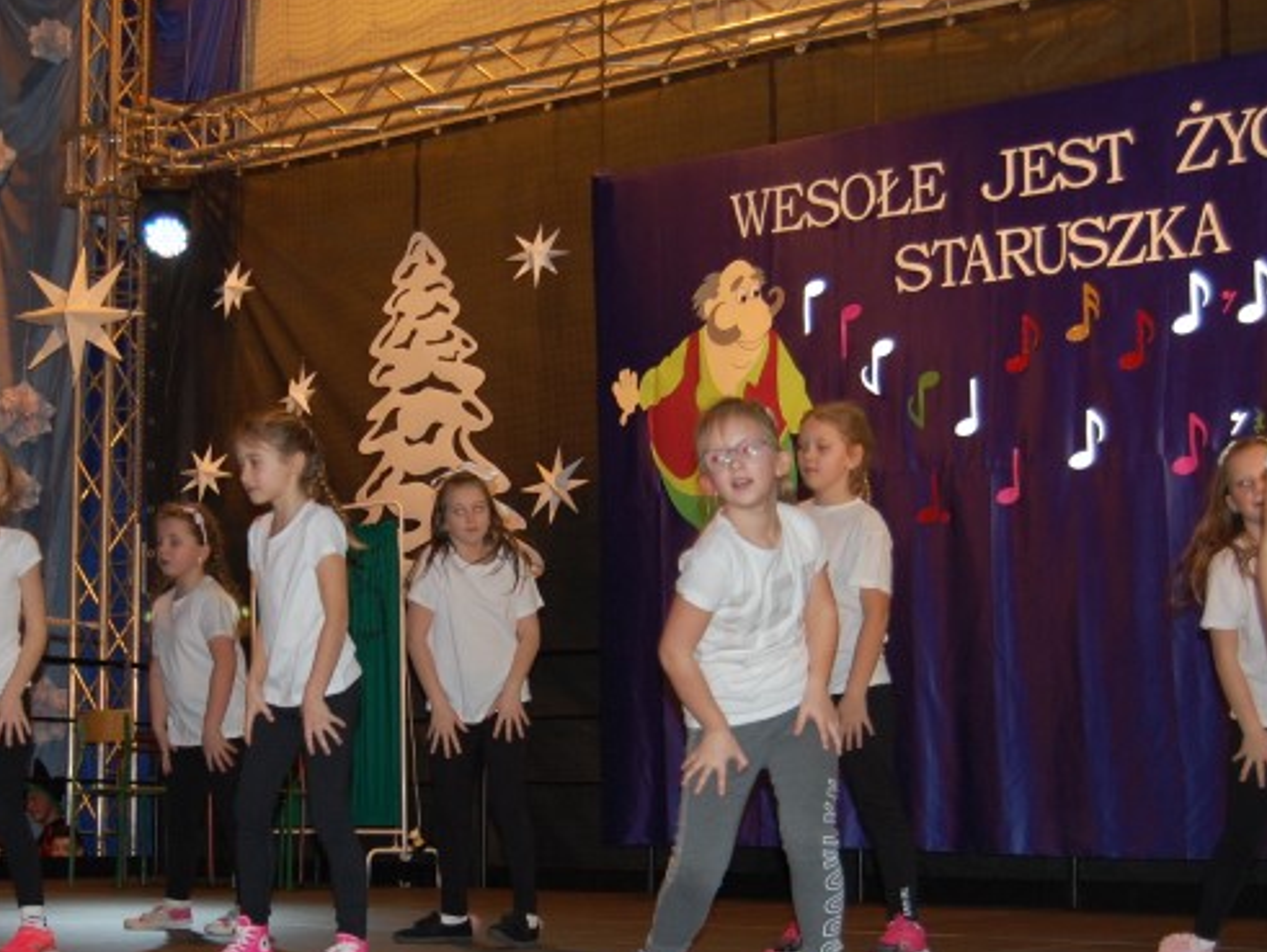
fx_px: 2234
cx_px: 452
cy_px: 604
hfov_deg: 31.5
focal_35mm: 61
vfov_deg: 24.0
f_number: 4.2
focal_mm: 26
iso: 400
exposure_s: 1/60
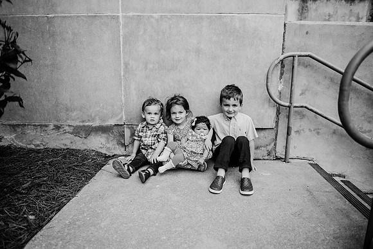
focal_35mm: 24
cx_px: 186
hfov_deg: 73.7
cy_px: 124
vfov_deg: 53.2
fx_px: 249
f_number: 2.5
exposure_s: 1/640
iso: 100
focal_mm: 24
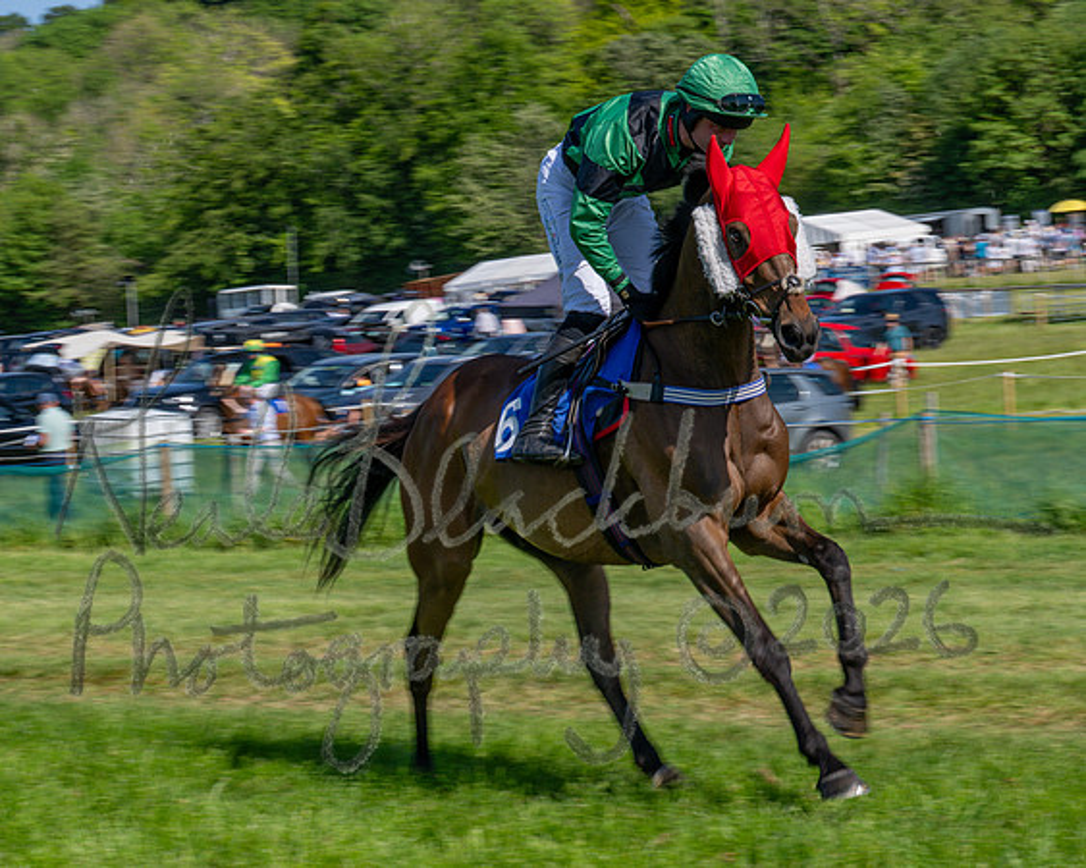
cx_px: 543
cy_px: 434
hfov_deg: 16.3
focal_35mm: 118
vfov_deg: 13.0
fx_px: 3801
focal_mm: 70
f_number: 14
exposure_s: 1/160
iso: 160
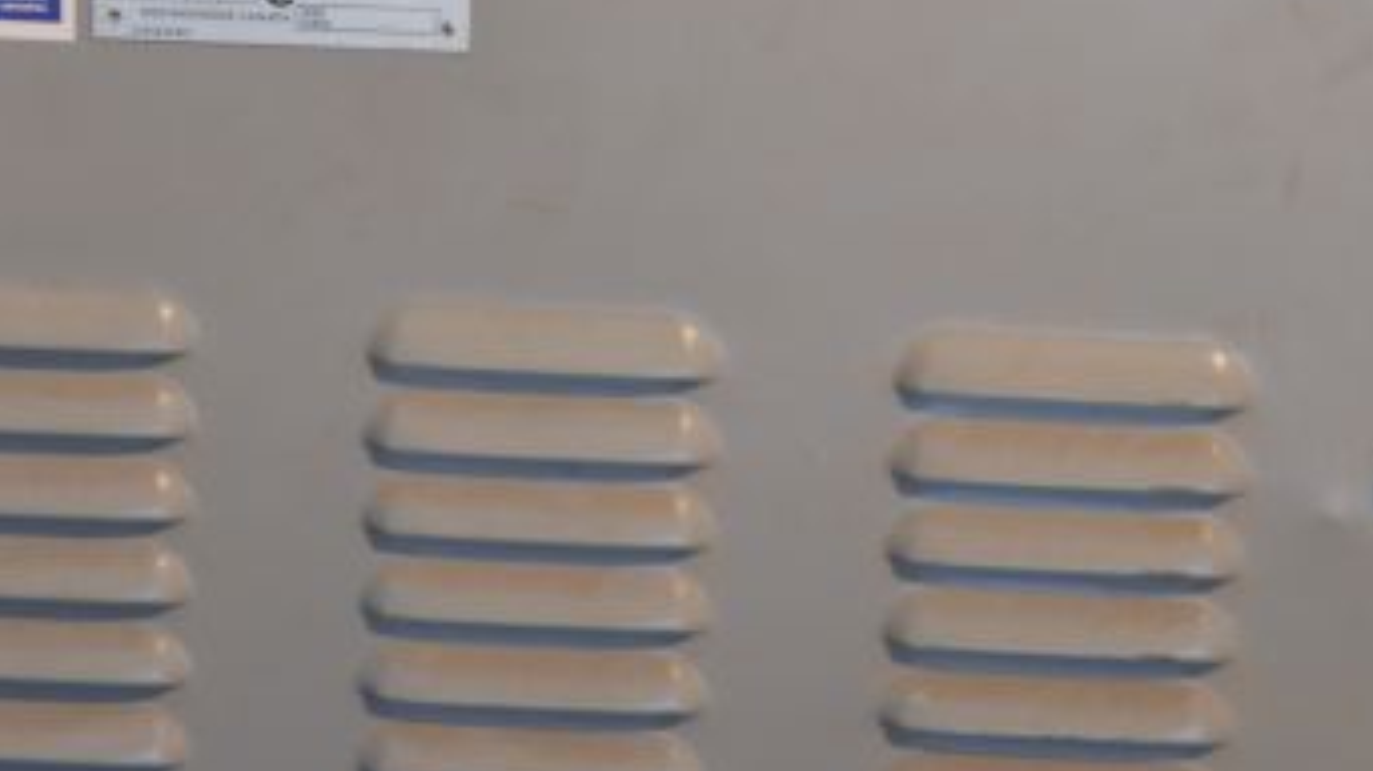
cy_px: 6
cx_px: 329
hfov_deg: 13.7
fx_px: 5677
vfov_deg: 7.7
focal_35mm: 156
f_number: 4.5
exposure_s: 1/50
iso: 400
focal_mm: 34
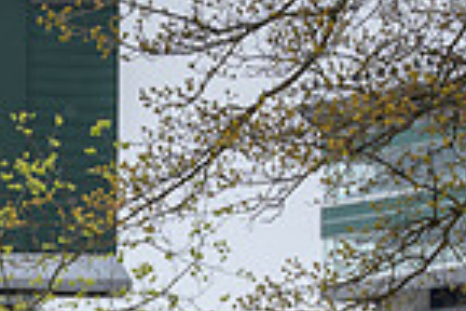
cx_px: 125
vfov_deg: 3.4
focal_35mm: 405
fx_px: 5242
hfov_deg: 5.1
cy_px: 571
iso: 100
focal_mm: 85
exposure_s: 1/200
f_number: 3.5
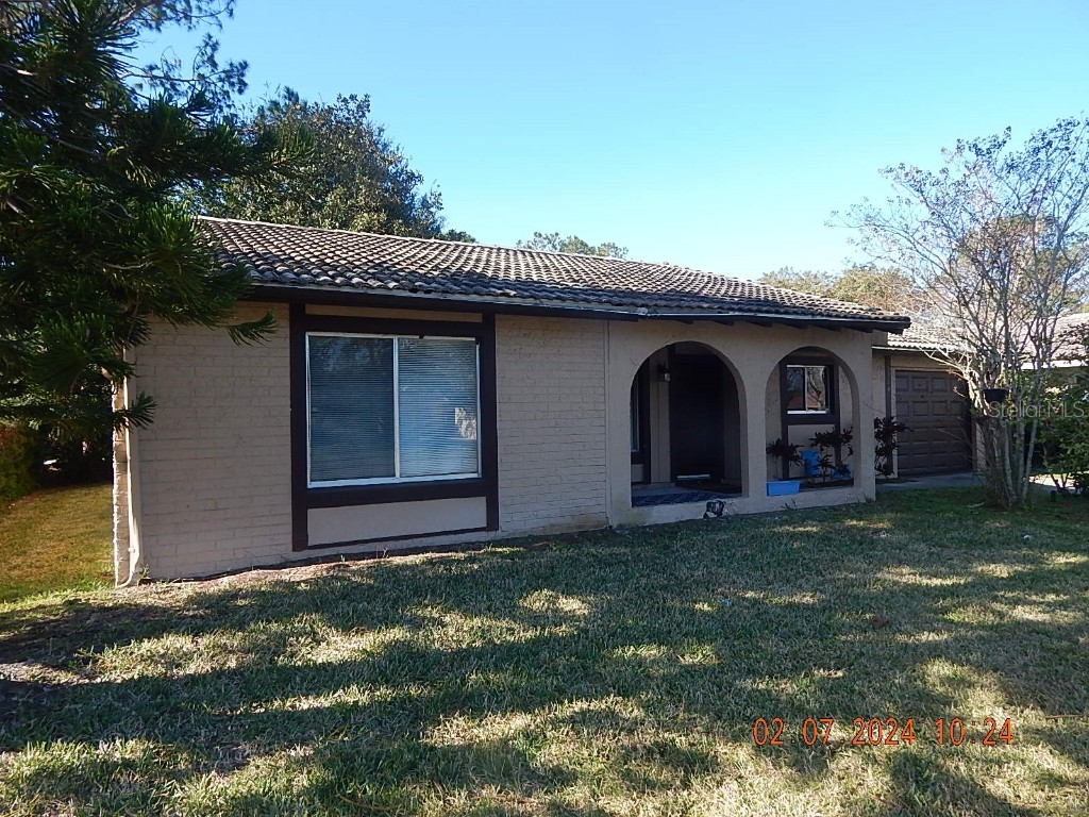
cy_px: 408
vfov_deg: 61.1
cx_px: 544
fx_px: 692
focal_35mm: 22
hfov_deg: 76.4
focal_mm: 4
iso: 125
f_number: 3
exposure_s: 1/500
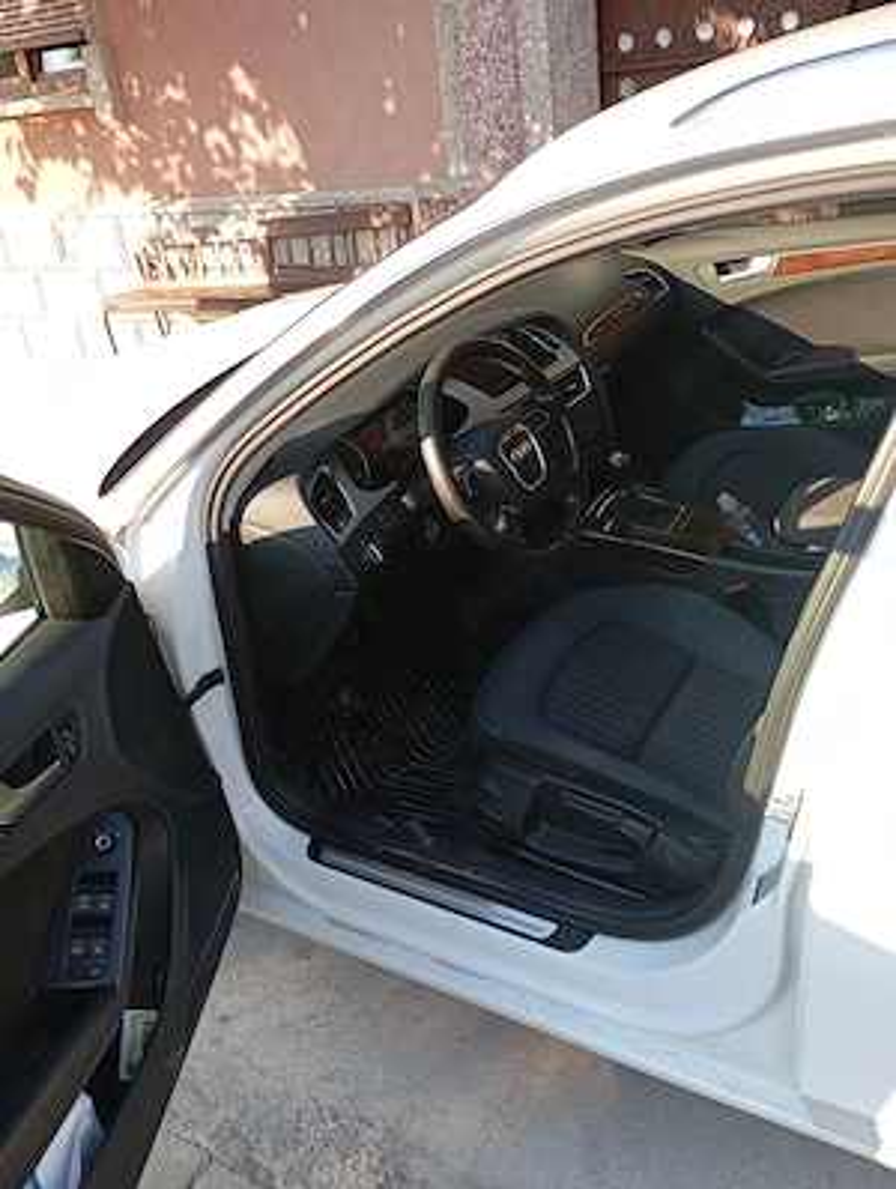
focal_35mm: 28
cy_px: 594
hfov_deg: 49.9
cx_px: 448
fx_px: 963
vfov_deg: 63.4
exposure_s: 1/103
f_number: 1.8
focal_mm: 4.27
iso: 100
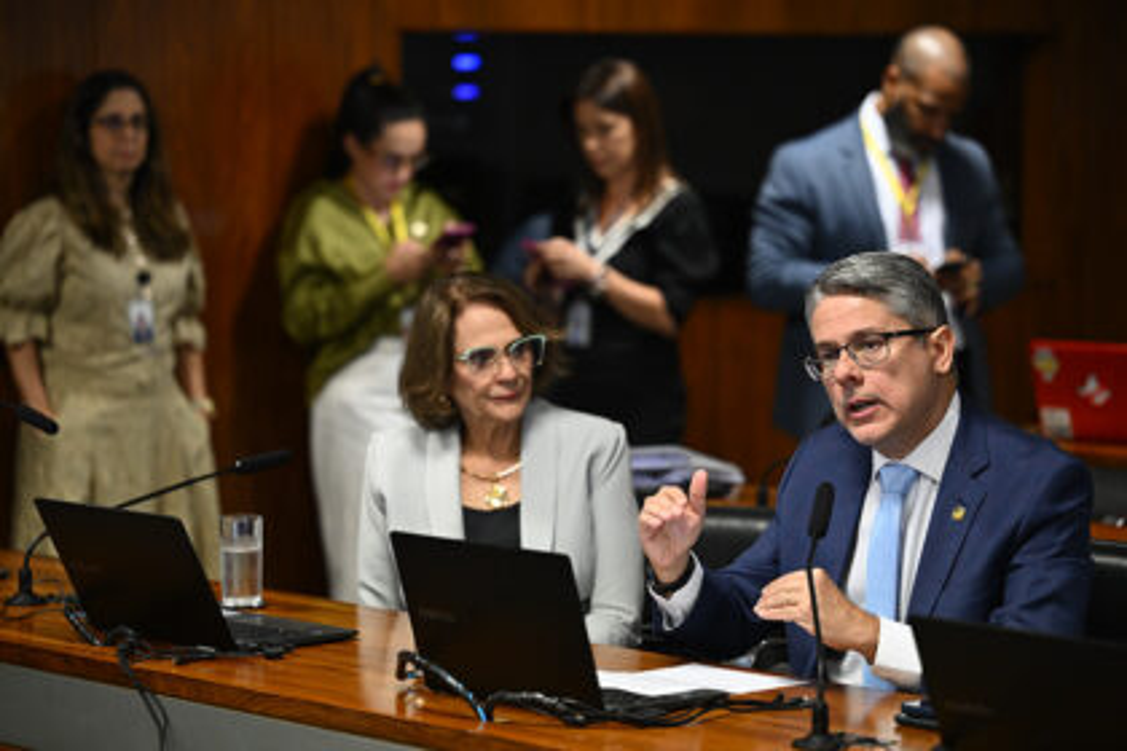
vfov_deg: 11.9
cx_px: 564
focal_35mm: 115
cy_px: 376
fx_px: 3600
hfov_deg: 17.8
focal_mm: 115
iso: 1600
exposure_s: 1/160
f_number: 2.8
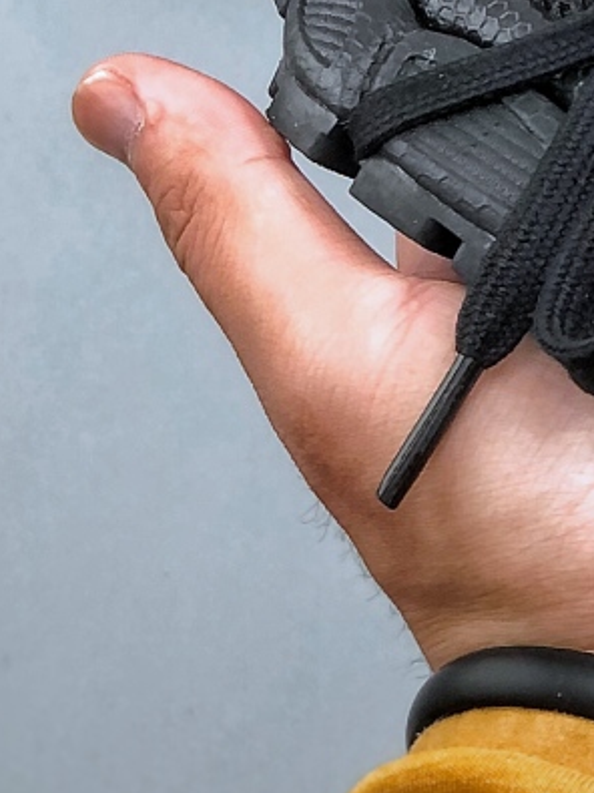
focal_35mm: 208
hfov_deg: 7.1
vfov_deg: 9.3
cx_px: 638
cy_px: -309
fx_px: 4762
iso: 20
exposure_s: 1/33
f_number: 2.8
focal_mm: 6.6
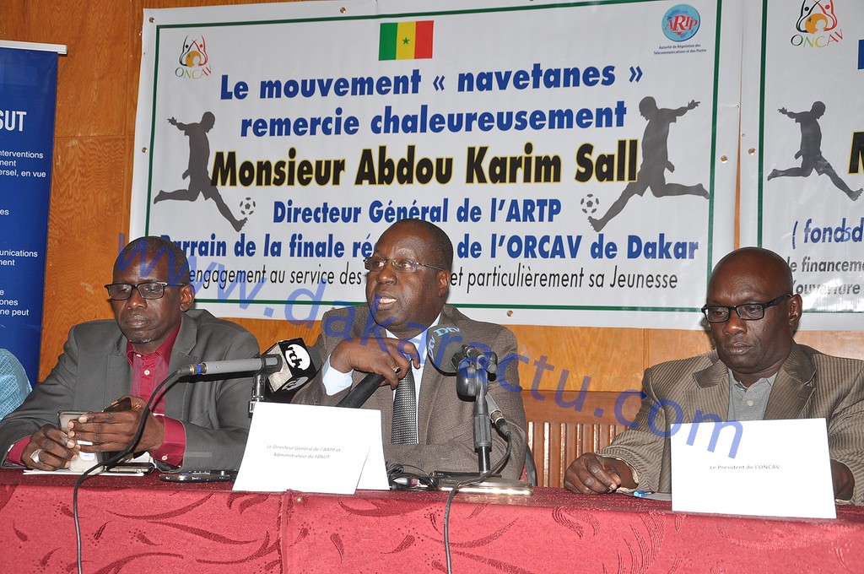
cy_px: 287
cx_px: 432
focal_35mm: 52
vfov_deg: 25.7
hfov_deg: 37.9
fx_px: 1258
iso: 400
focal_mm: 35
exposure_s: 1/50
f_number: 5.6
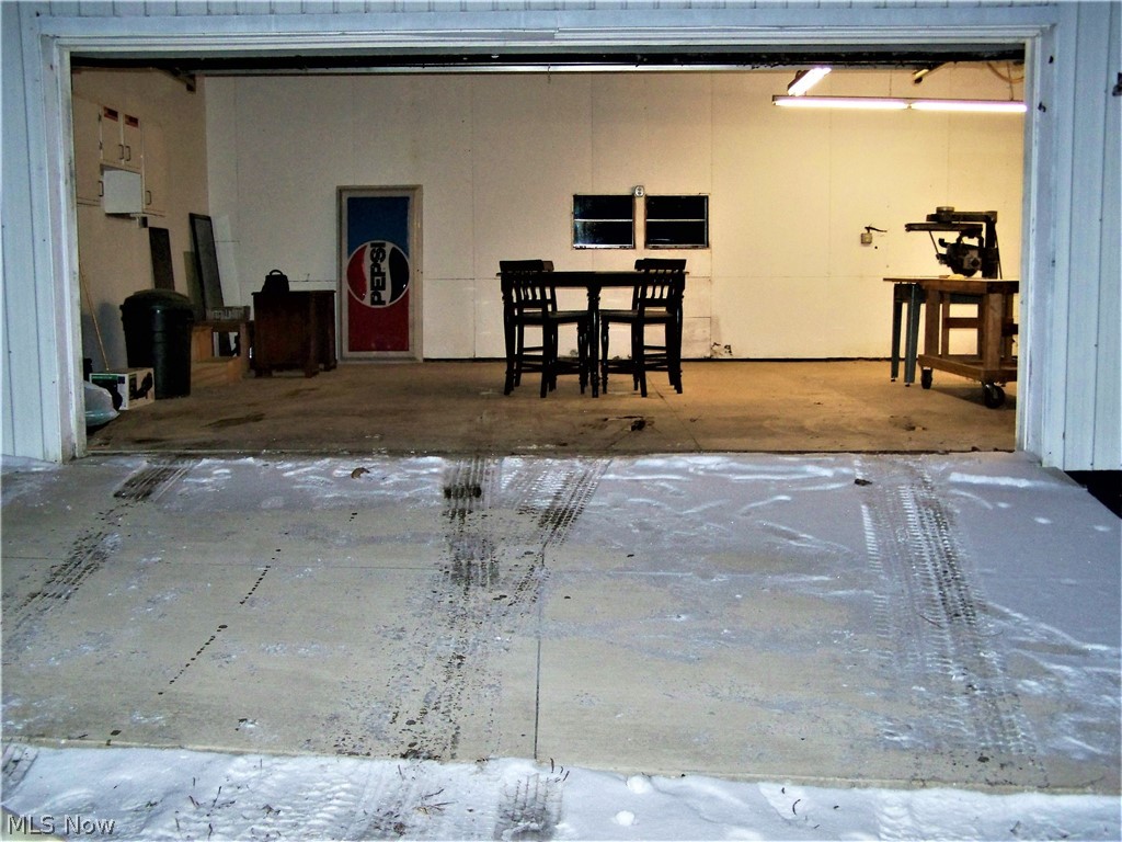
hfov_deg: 49.0
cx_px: 561
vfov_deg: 37.7
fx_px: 1232
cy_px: 421
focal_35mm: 38
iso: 200
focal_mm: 6.3
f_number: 2.8
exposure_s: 1/30
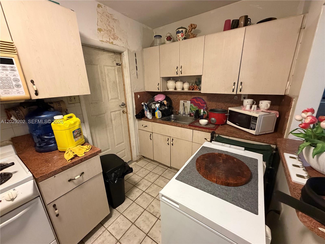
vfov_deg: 85.7
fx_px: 131
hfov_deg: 102.1
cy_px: 122
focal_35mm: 14
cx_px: 162
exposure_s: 1/60
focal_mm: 2.22
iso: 640
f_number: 2.2
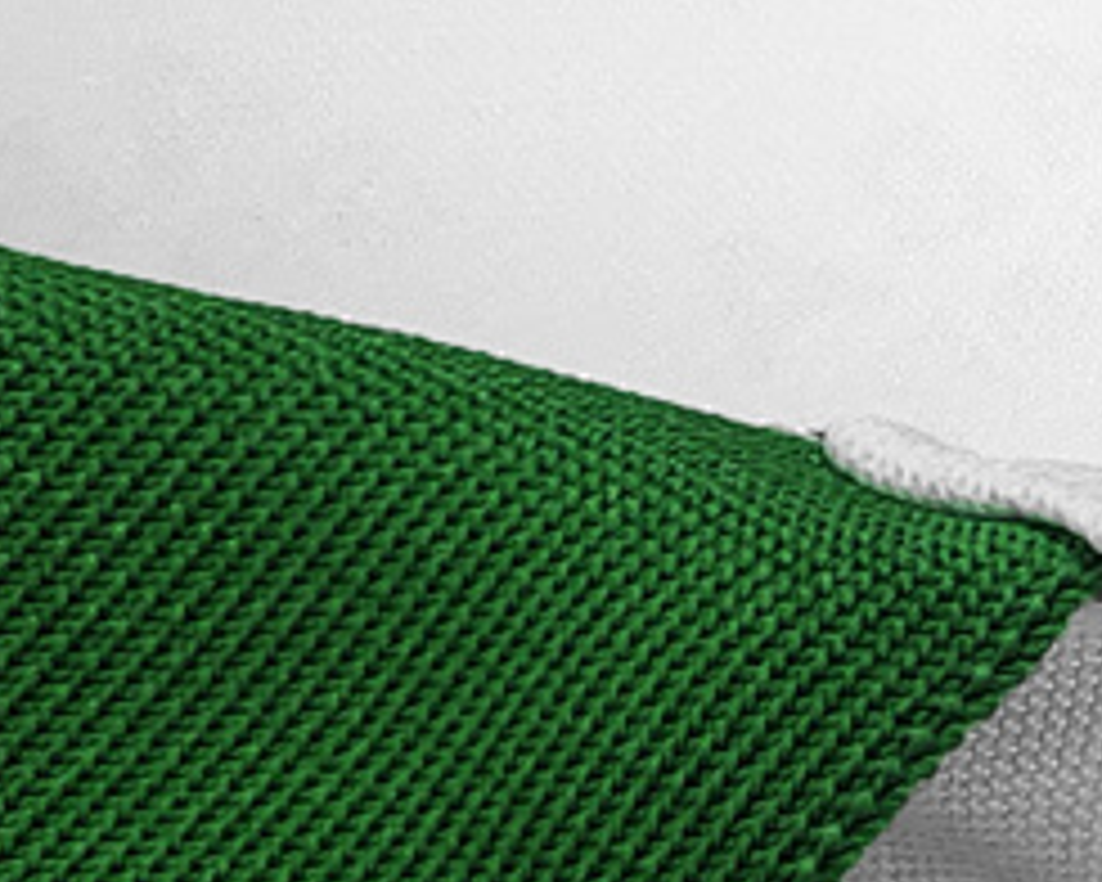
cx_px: 2222
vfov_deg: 15.5
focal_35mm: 99
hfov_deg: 15.4
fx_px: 3229
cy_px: 540
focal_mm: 2.59
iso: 354
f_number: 2.2
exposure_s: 1/120
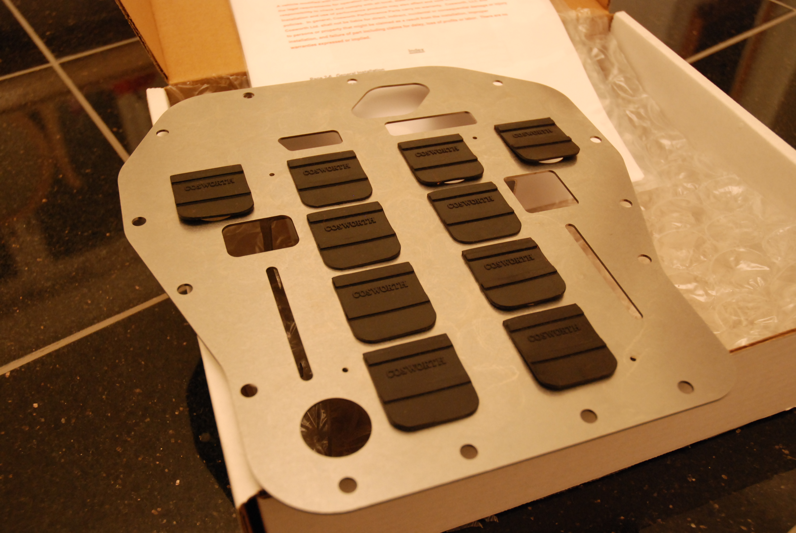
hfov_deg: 53.1
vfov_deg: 37.0
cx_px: 398
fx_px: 797
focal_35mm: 36
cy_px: 266
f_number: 5
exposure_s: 1/15
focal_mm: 24
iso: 800
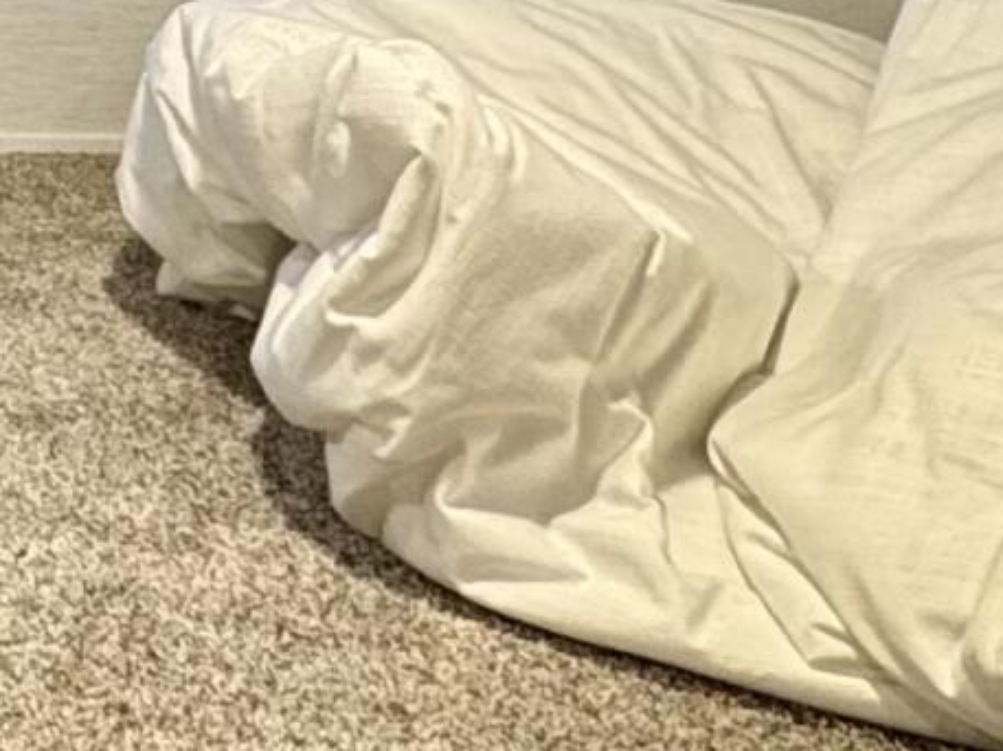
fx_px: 2664
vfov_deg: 14.5
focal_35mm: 92
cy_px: -496
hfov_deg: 19.2
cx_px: -413
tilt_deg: -2.4
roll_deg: -1.1
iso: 200
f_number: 2.2
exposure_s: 1/60
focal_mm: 2.22
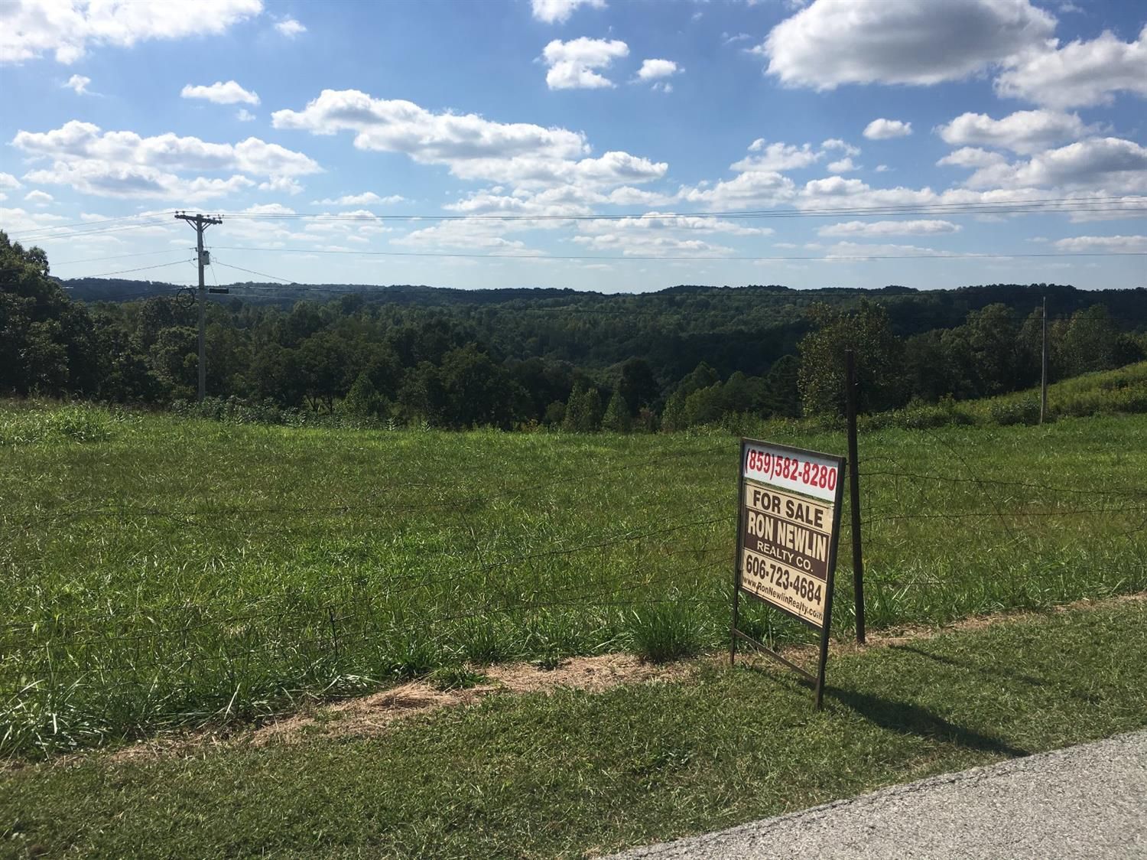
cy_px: 430
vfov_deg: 48.2
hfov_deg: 61.7
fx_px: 961
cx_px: 574
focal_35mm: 29
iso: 25
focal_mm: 4.15
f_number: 2.2
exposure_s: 1/2564
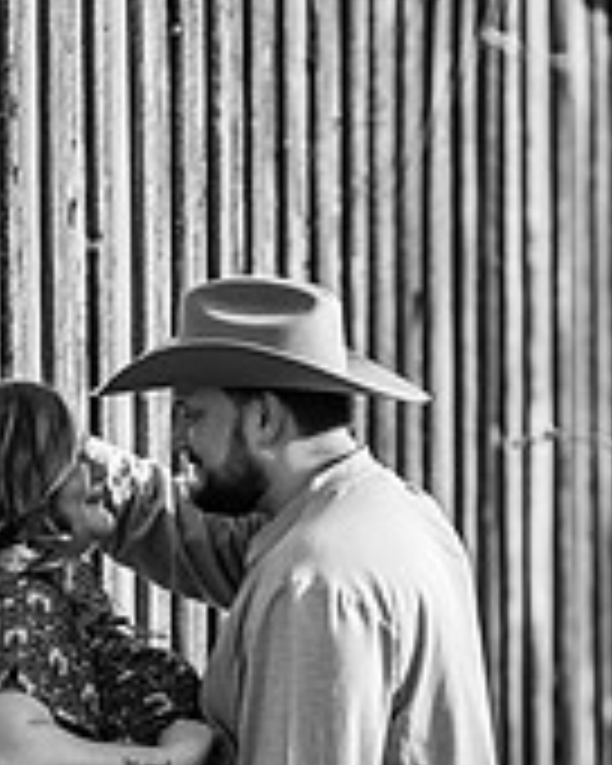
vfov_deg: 4.4
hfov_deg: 3.6
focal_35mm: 436
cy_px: 716
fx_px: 9871
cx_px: 306
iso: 50
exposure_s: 1/250
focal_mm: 175
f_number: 2.8
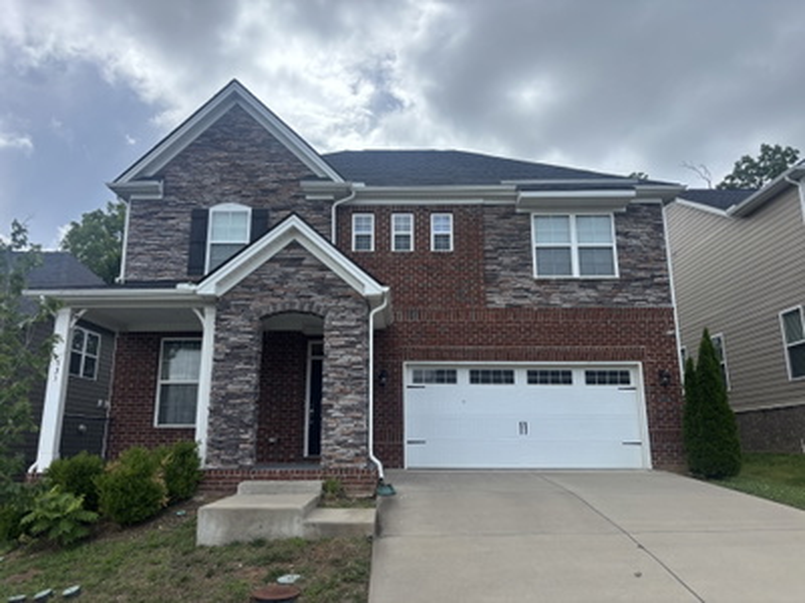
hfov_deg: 67.3
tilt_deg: +13.9
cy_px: 302
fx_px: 605
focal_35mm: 26
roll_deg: -0.6
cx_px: 402
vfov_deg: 53.1
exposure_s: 1/2639
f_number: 1.6
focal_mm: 5.96
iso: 50
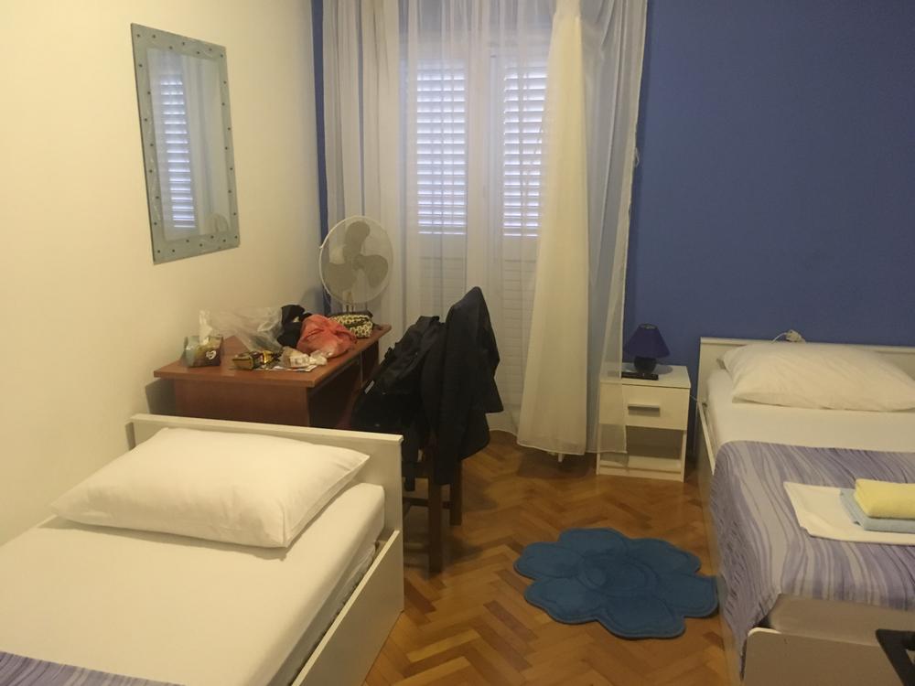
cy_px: 343
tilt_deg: -14.5
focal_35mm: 29
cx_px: 458
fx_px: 767
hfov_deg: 61.7
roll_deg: +0.1
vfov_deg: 48.2
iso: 400
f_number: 2.2
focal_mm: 4.15
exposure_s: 1/17
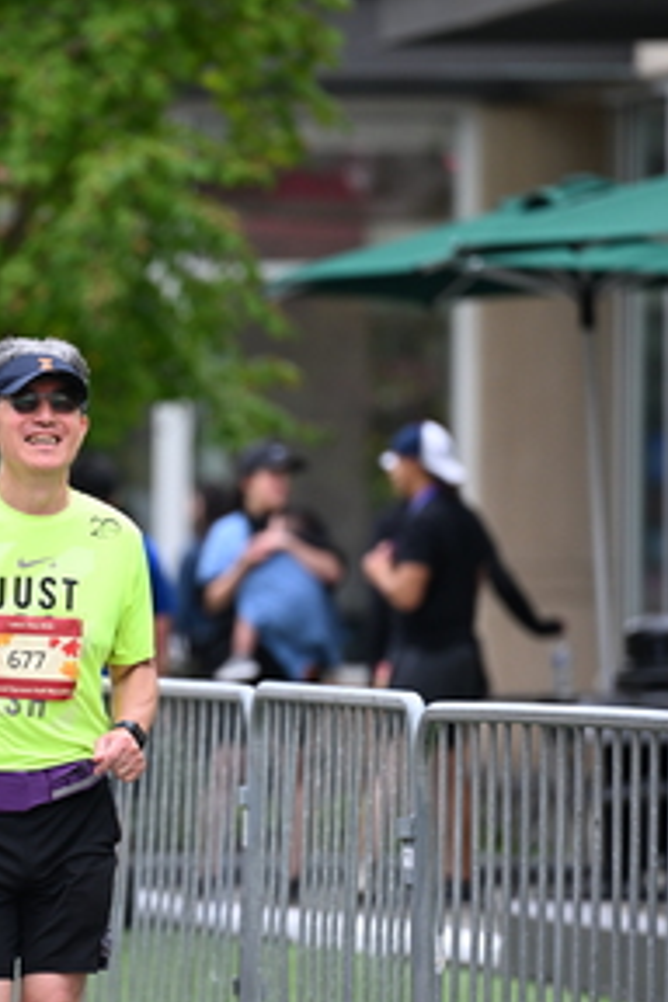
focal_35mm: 382
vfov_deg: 5.4
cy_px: 508
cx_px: 113
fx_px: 10632
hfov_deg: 3.6
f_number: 2.8
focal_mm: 200
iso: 640
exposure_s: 1/2000
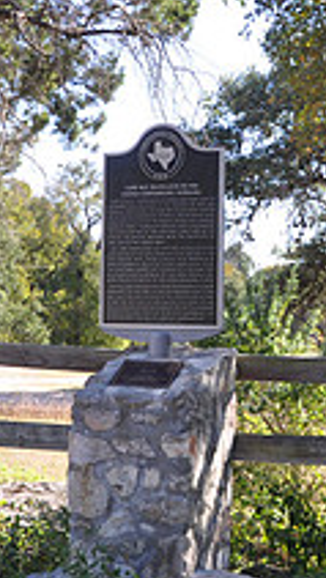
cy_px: 240
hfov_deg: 13.4
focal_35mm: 90
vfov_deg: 23.5
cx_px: 178
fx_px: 1387
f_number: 5.6
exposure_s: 1/125
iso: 400
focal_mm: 21
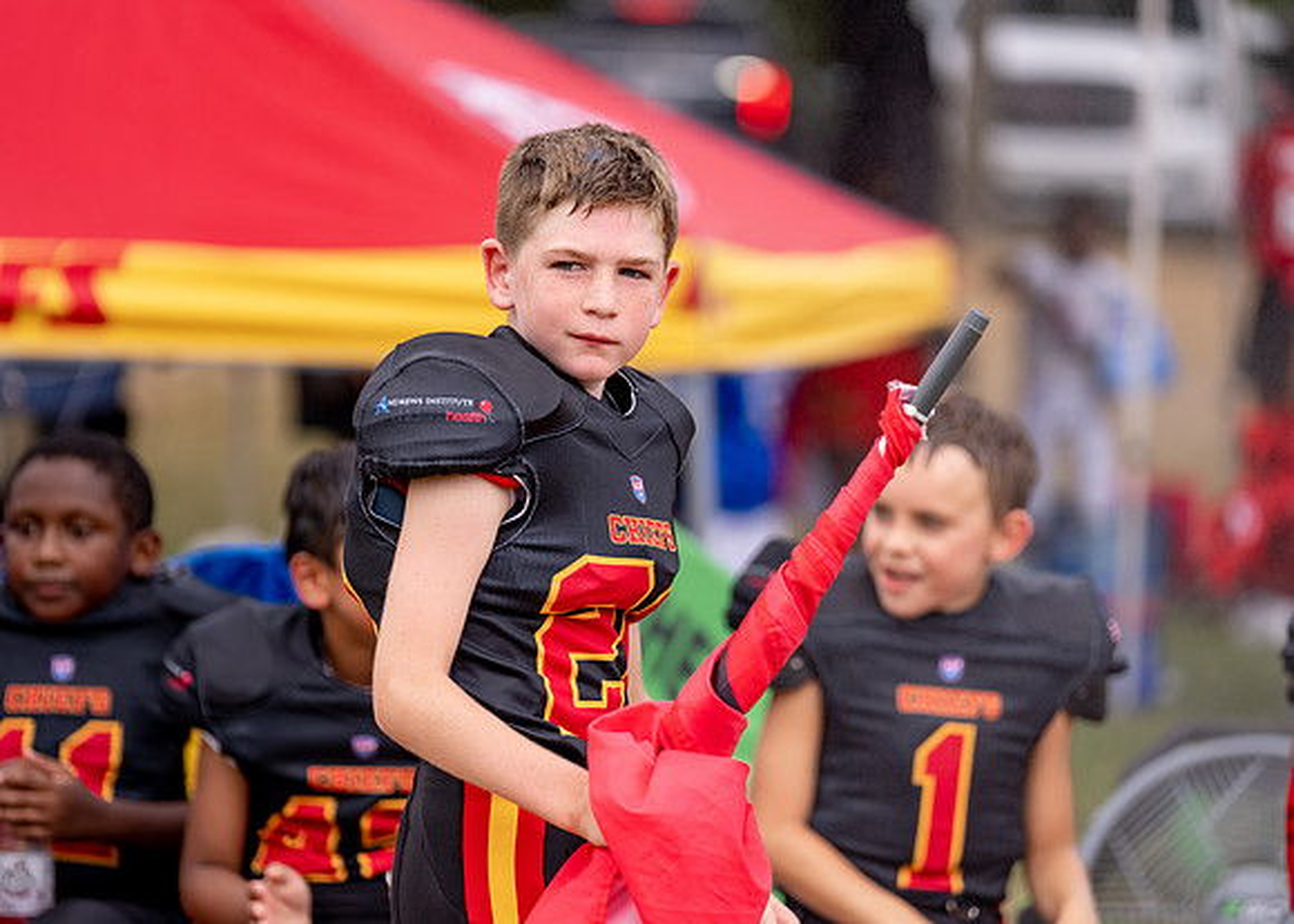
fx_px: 6268
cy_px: 462
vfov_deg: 8.4
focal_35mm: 171
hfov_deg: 11.8
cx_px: 647
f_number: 2.8
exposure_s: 1/1600
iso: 100
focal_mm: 160
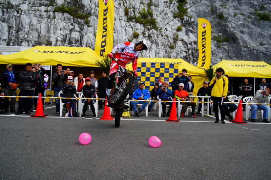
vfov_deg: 47.9
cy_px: 90
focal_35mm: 27
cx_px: 136
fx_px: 203
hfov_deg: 67.4
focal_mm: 18
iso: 100
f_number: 4
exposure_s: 1/750
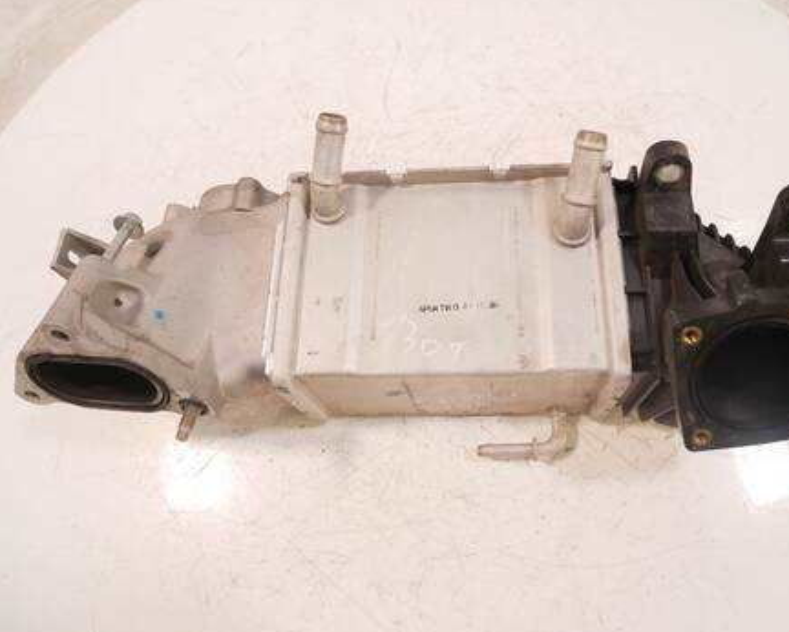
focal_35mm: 26
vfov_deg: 55.0
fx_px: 607
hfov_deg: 65.8
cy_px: 316
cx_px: 437
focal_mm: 12
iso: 640
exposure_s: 1/60
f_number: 3.5
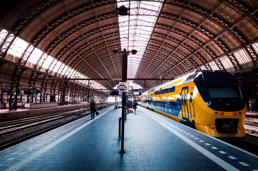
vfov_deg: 46.2
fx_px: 200
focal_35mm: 28
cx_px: 129
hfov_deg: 65.6
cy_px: 86
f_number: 5
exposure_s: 1/80
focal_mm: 18.3
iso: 200
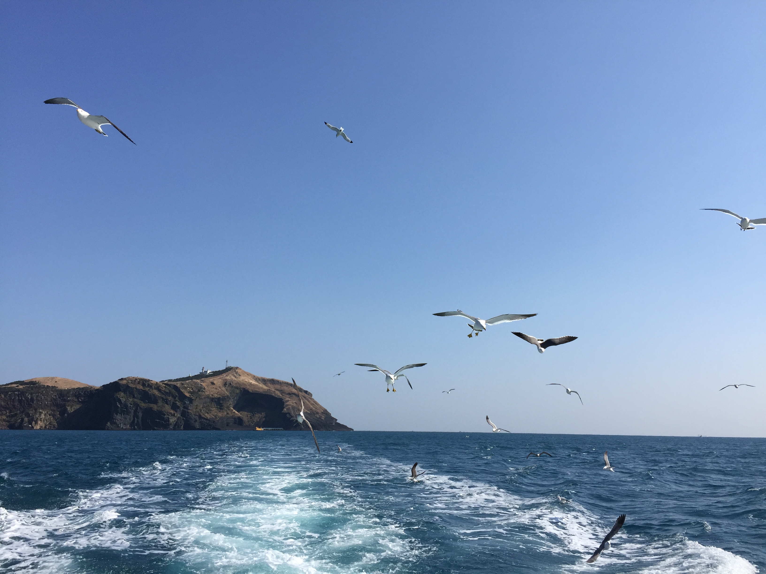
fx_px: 642
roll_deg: -2.6
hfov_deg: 61.7
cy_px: 287
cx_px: 383
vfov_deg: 48.2
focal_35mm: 29
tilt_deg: +12.1
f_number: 2.2
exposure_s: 1/3300
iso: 32
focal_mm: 4.15
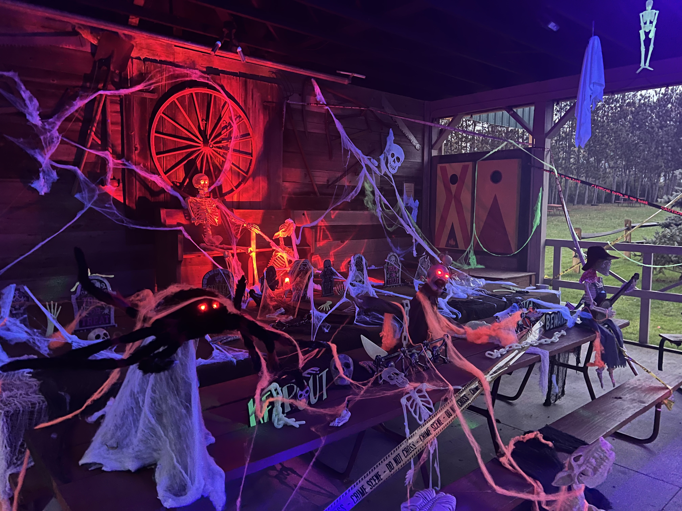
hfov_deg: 67.3
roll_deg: +0.2
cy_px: 256
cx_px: 341
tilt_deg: -6.5
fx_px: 512
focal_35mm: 26
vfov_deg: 53.1
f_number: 1.5
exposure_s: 1/15
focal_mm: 5.7
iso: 1250
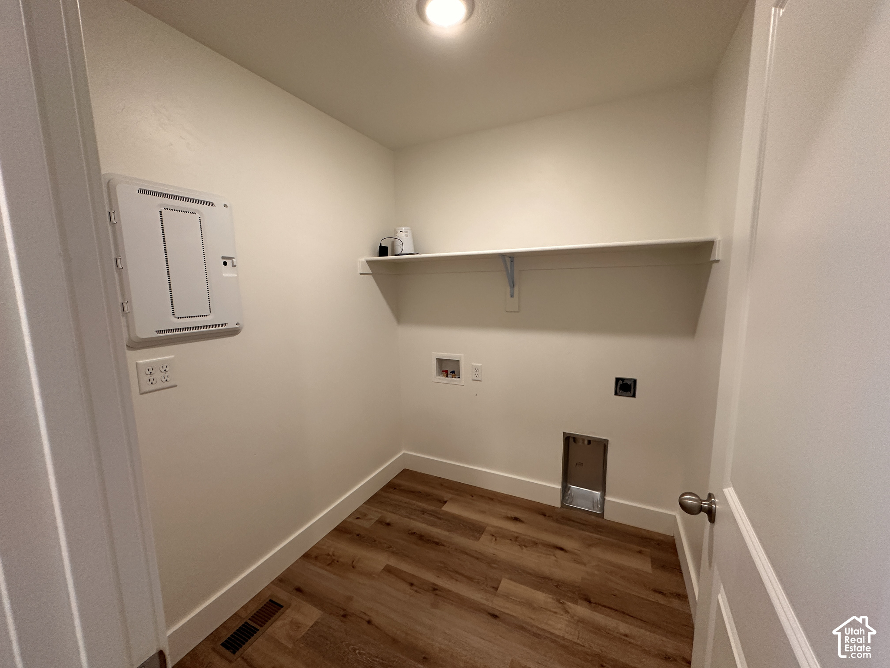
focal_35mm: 14
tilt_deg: -8.1
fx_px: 360
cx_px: 445
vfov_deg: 85.7
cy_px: 334
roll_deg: +1.7
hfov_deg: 102.1
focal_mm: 2.22
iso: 250
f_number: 2.2
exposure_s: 1/120
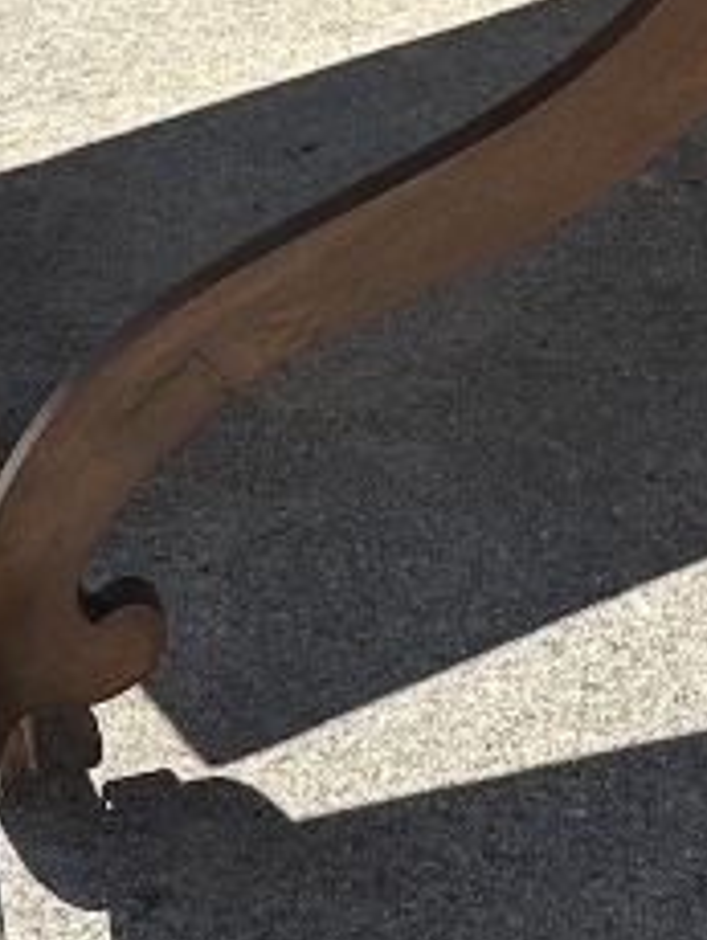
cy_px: -8
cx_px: 776
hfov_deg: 11.7
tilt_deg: -23.7
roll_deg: +2.5
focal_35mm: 125
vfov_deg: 15.5
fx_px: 3398
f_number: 1.78
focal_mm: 6.86
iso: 80
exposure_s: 1/4184
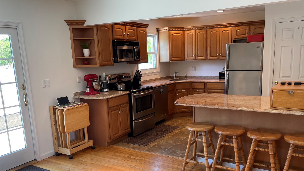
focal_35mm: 32
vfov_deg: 36.5
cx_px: 161
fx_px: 258
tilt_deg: -12.0
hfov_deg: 61.0
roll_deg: +2.1
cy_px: 105
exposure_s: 1/120
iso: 80
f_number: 1.6
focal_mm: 4.2
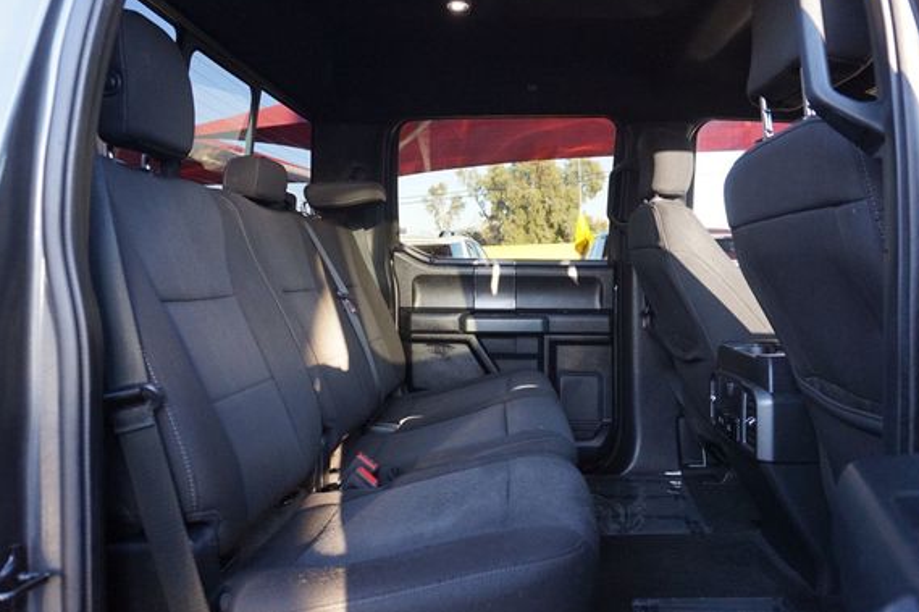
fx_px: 689
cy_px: 296
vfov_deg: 47.9
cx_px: 478
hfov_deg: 67.4
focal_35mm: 27
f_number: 4
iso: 1250
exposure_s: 1/160
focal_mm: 16
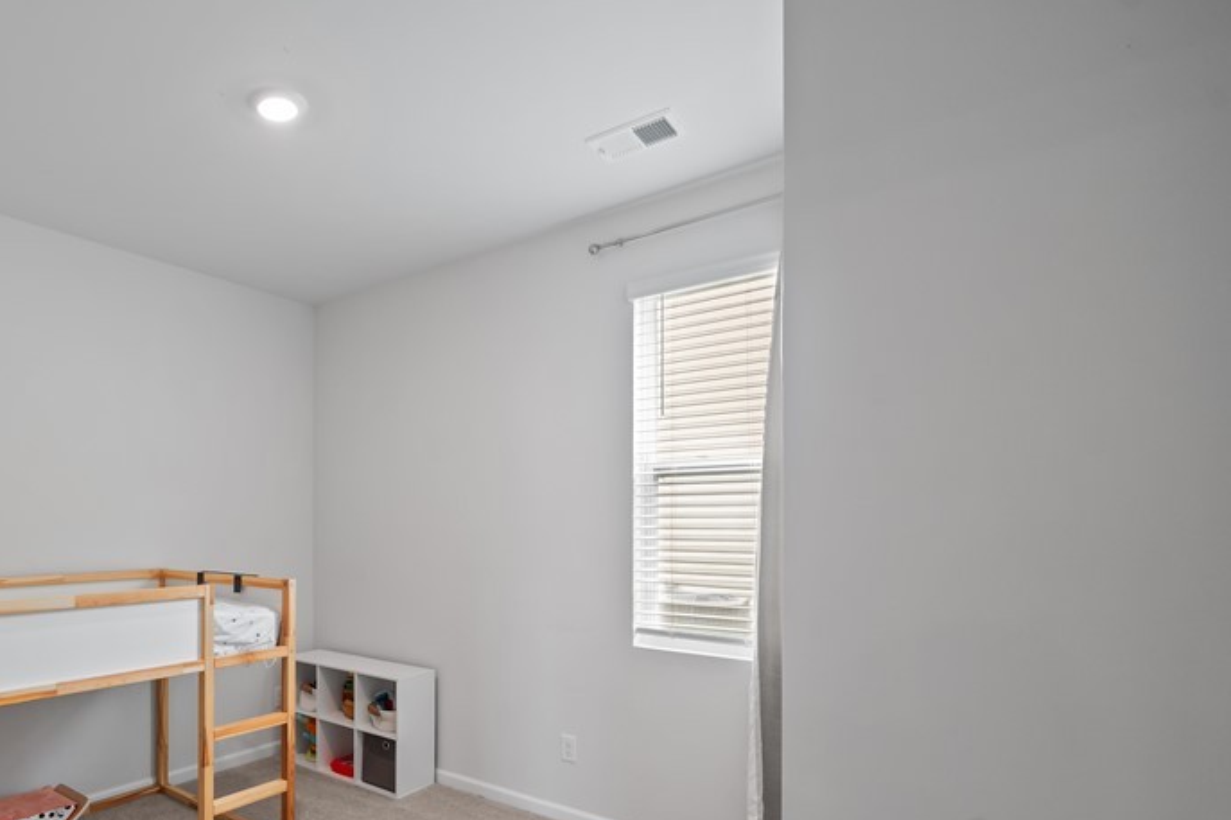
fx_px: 649
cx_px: 397
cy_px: 628
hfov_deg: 83.5
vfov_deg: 60.5
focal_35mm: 19
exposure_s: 1/30
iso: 2000
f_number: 6.3
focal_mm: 12
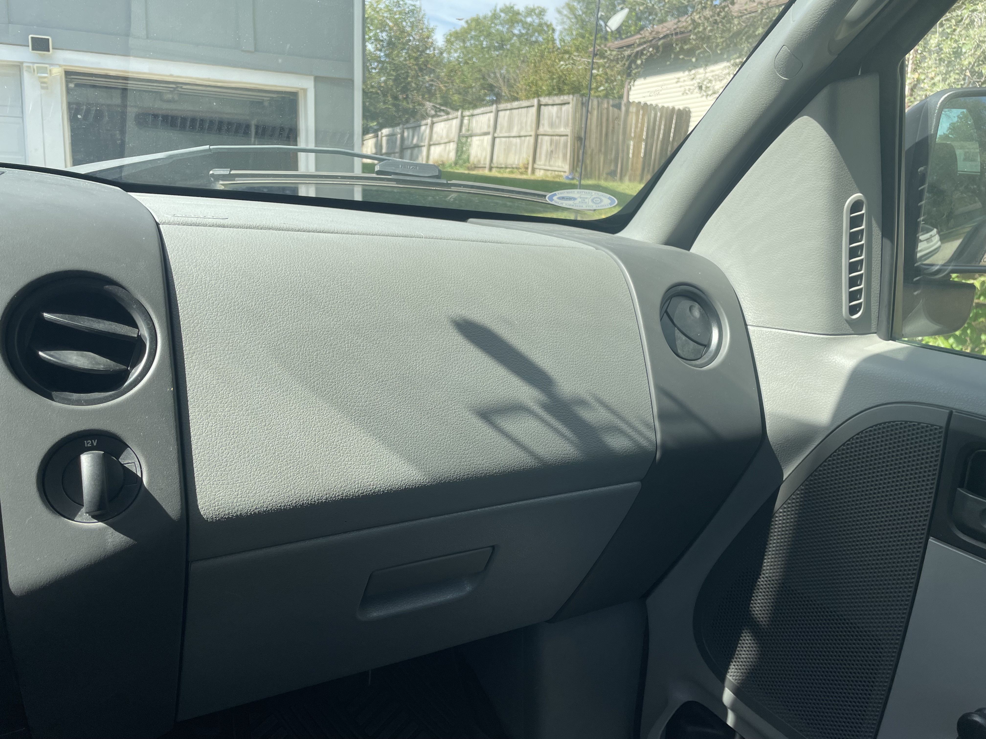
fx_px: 741
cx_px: 493
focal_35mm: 26
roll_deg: -1.9
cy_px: 370
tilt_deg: -11.4
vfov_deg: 53.1
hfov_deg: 67.3
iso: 32
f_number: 1.6
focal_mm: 4.2
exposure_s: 1/734
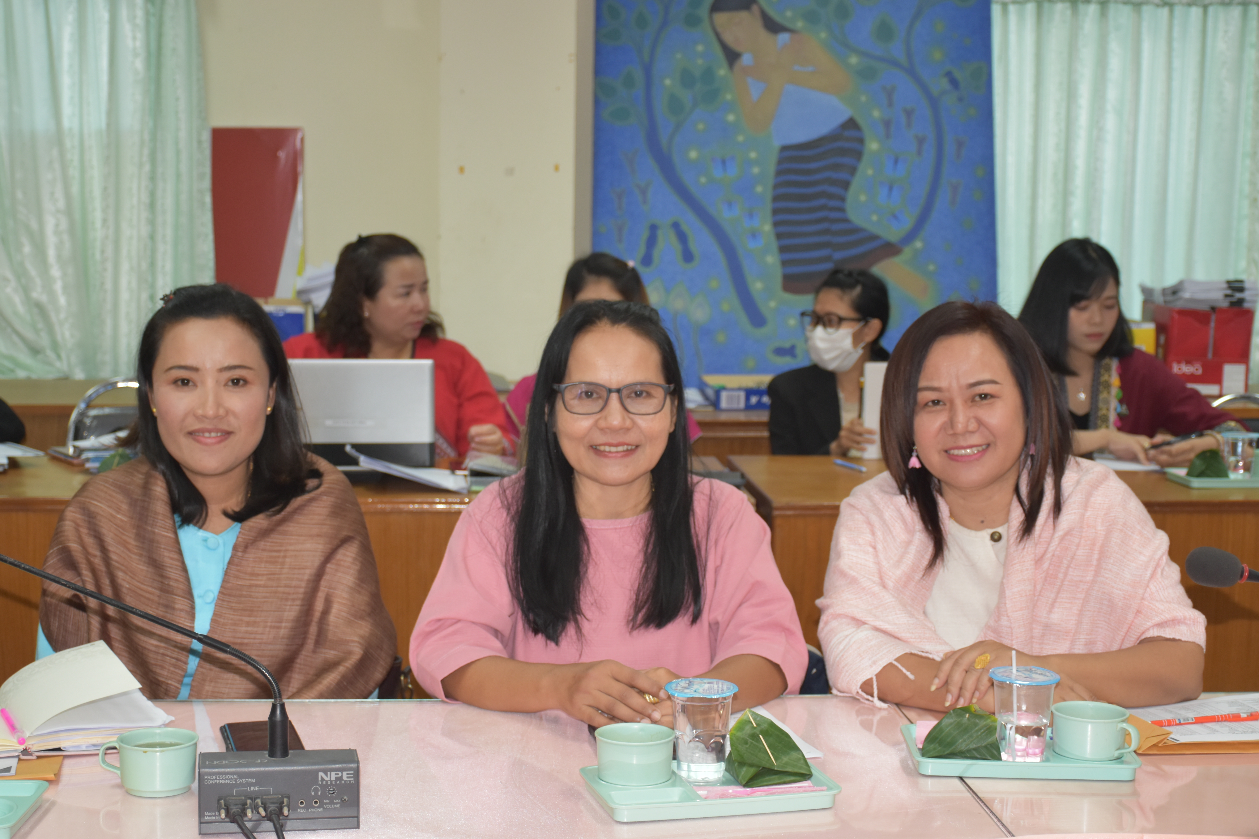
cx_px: 630
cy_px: 420
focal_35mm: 60
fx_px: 2098
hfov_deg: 33.4
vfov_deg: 22.6
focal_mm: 40
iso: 800
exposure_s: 1/100
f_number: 5
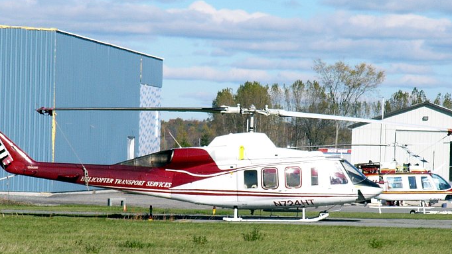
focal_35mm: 233
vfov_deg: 5.2
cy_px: 183
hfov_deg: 9.3
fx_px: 2792
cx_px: 211
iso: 50
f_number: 4
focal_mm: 25.6
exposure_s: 1/200
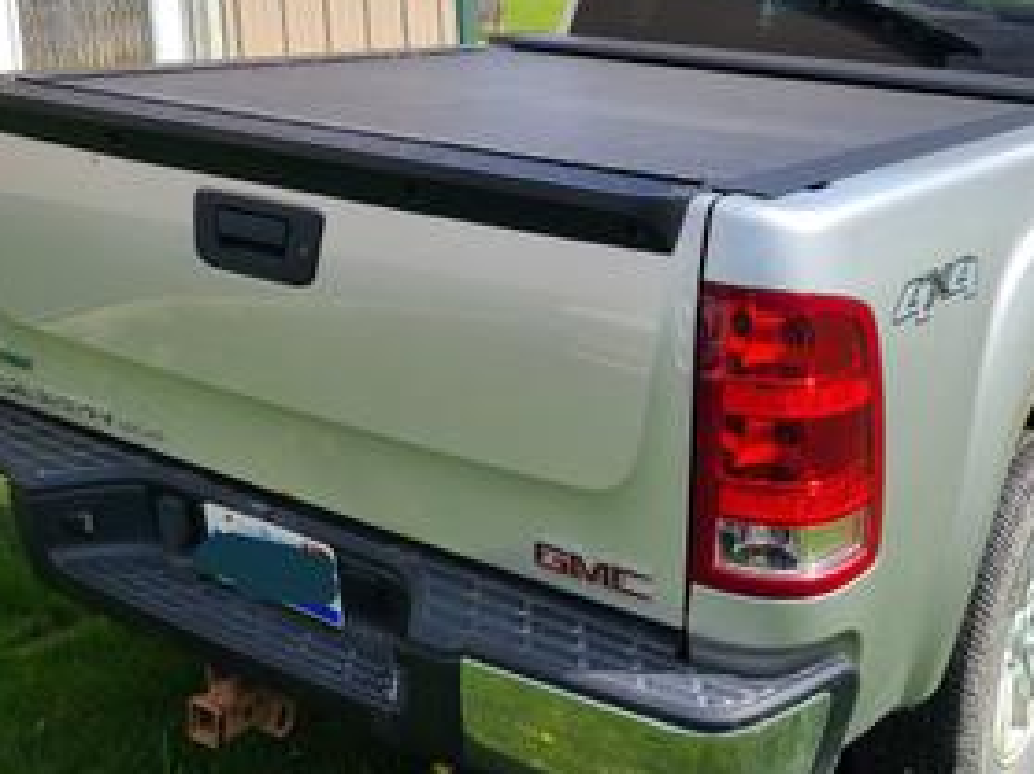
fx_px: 1403
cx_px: 682
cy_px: 237
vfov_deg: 30.5
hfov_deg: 40.0
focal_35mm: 47
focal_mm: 5.4
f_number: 1.8
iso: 40
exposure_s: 1/2000
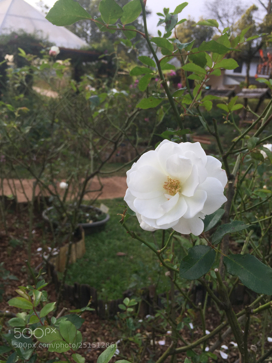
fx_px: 304
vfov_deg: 61.7
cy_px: 182
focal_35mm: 29
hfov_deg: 48.2
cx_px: 136
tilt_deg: -13.7
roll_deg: -3.8
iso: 32
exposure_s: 1/565
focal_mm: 4.15
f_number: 2.2
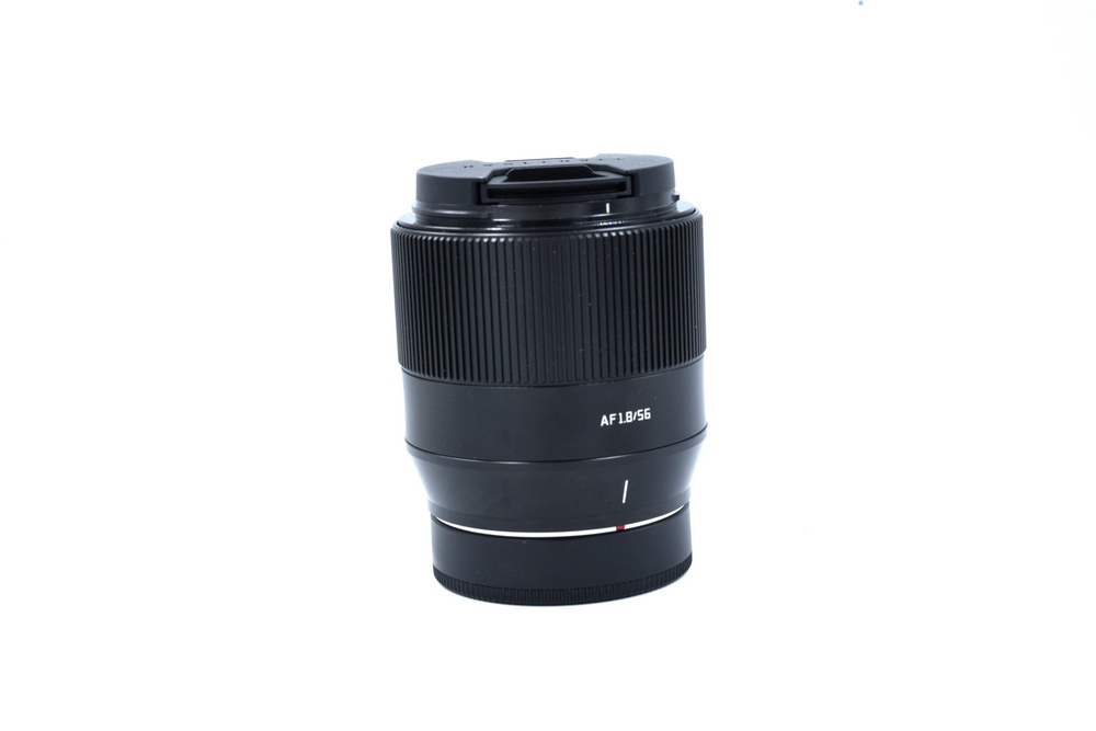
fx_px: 1675
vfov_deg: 24.6
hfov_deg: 36.2
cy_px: 366
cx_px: 548
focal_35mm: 55
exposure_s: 1/125
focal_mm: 55
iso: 800
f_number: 14
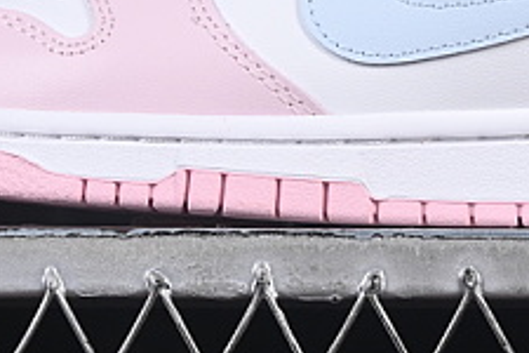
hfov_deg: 7.7
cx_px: 383
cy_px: -164
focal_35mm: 267
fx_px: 3923
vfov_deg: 5.1
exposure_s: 1/80
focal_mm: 50
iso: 160
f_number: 8
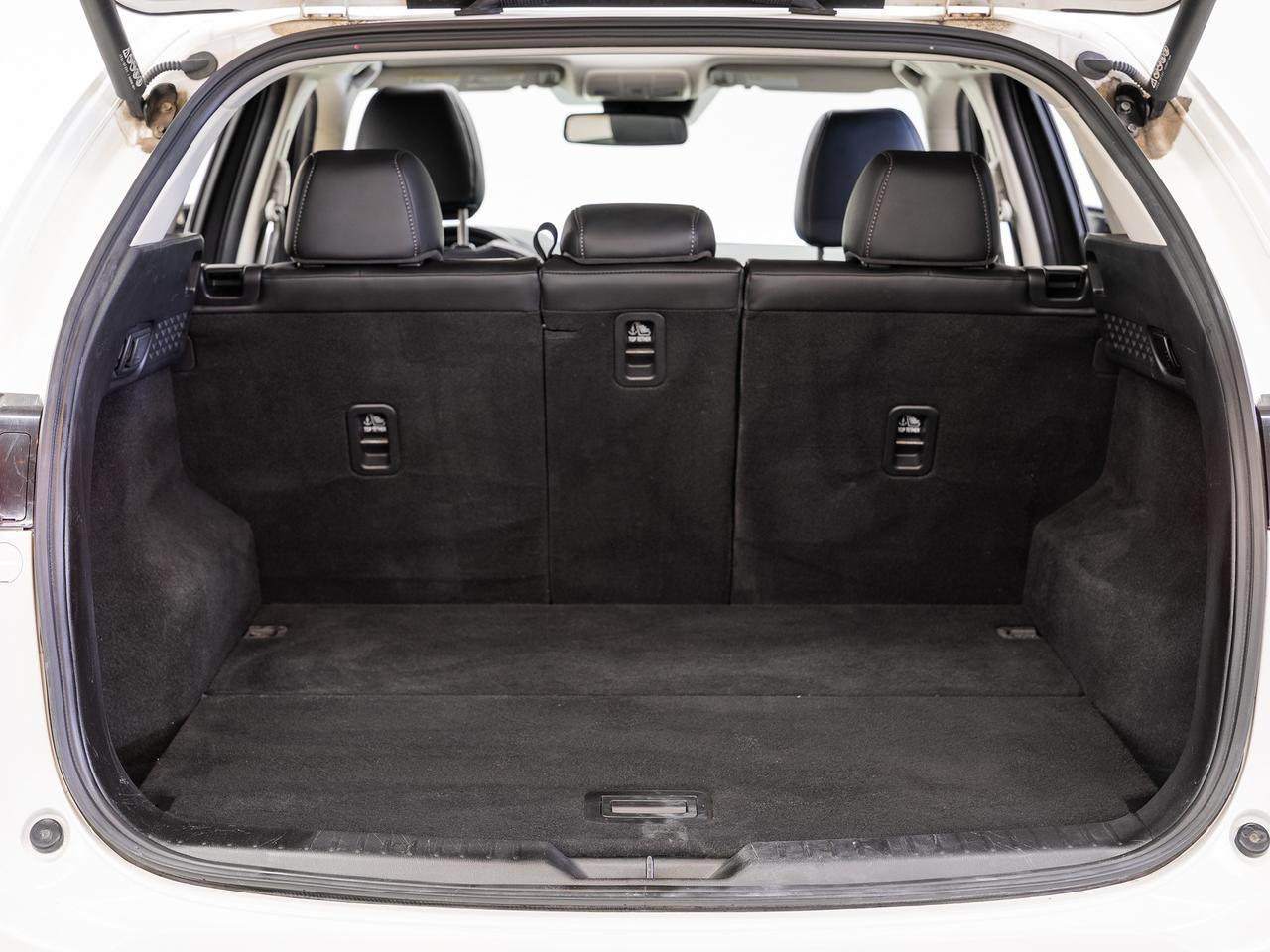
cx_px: 635
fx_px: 2048
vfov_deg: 26.2
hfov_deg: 34.5
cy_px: 476
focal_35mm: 56
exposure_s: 1/1.25
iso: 100
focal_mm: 51.6
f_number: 5.6
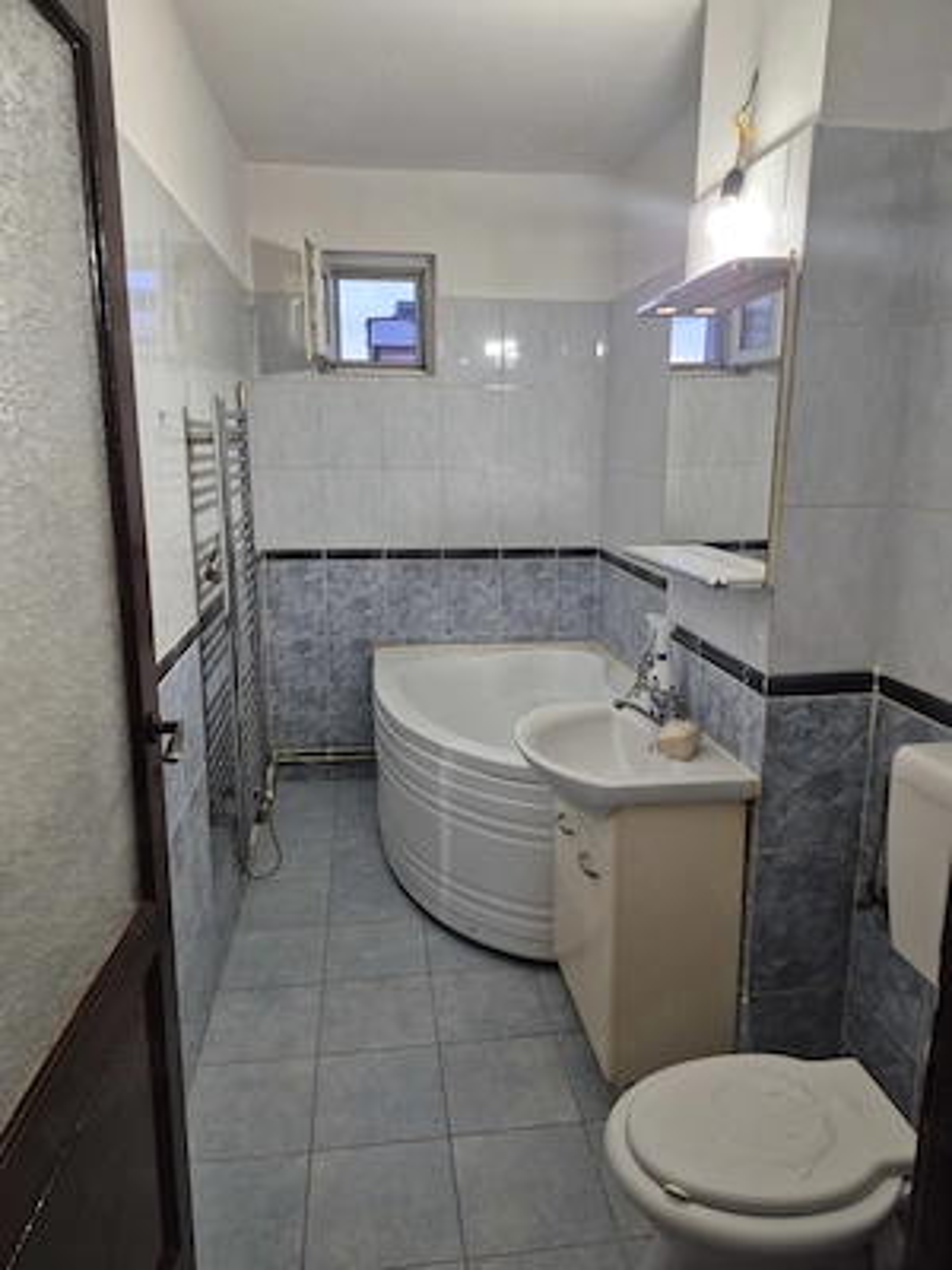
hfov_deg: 58.9
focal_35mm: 23
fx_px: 843
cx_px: 476
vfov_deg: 73.9
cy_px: 635
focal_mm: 5.4
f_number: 1.8
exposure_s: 1/100
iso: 400
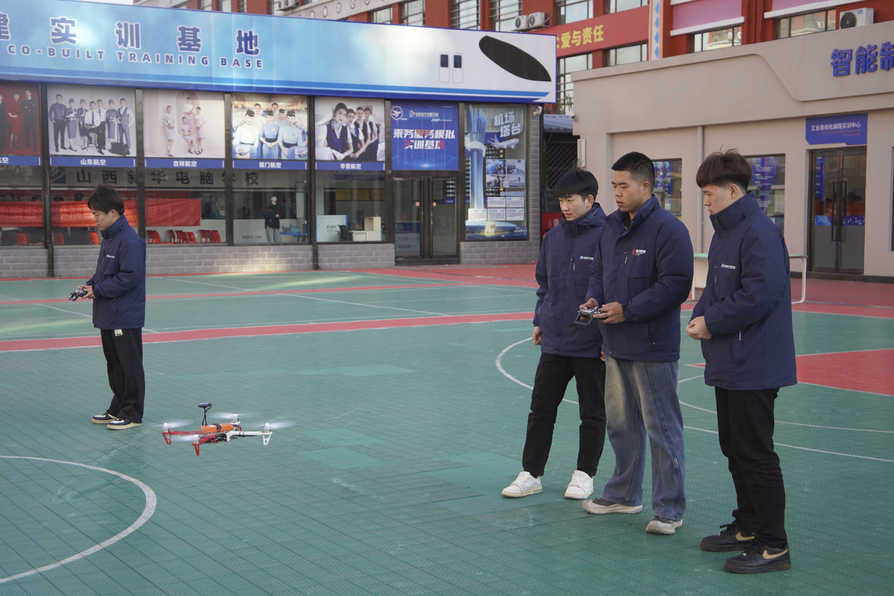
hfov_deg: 37.5
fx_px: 1316
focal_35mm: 53
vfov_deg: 25.5
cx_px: 447
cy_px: 298
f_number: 4.5
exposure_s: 1/160
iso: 160
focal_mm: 53
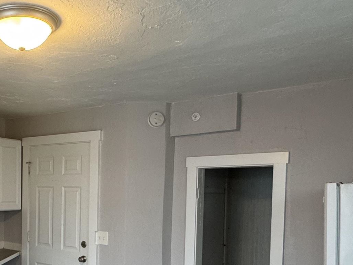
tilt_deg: -4.5
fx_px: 428
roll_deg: -1.0
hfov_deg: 41.9
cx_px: 49
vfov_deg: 33.1
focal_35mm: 42
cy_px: 220
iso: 200
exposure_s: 1/60
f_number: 2.2
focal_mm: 2.22
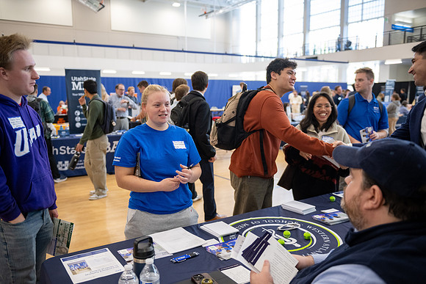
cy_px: 142
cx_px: 213
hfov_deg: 60.3
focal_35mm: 31
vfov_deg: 42.3
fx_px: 367
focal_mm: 31
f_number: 2.8
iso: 1600
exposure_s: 1/250
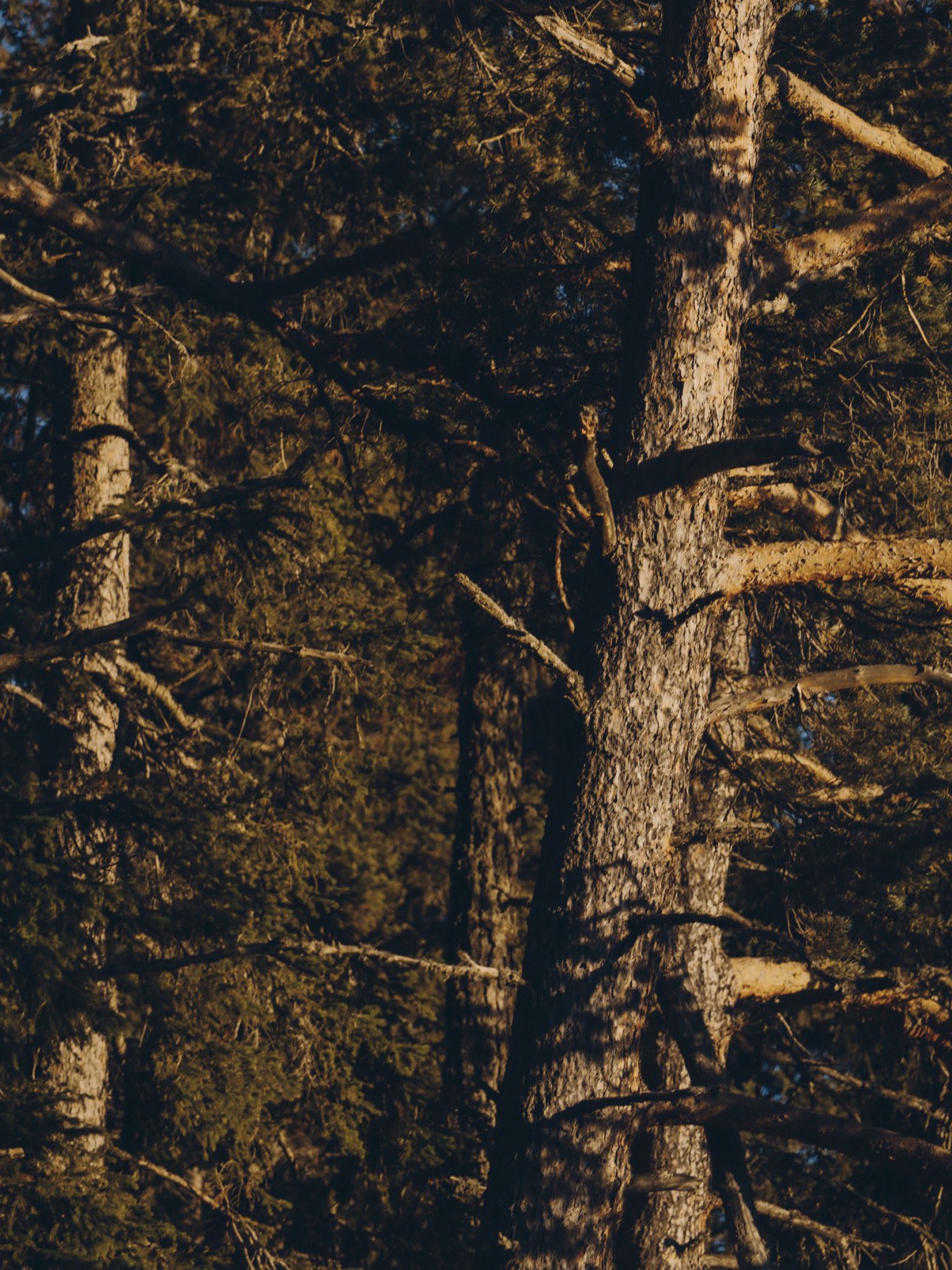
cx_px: 574
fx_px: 9023
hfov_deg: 6.0
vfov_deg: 8.0
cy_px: 302
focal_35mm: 246
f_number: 5.6
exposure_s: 1/200
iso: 125
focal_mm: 200
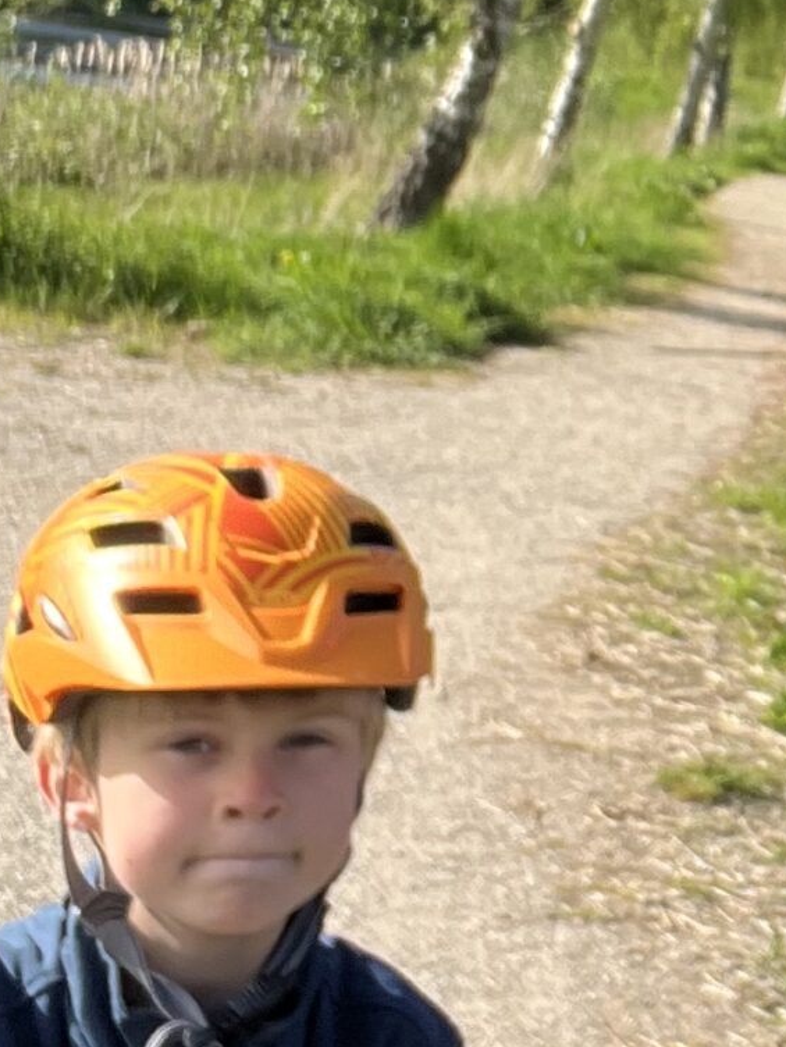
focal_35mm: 102
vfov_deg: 19.0
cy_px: 138
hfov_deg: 13.5
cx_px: 1228
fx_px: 3087
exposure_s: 1/383
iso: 32
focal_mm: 2.71
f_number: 2.2
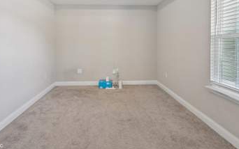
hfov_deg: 85.0
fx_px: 130
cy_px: 44
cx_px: 113
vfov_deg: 57.6
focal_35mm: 20
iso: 400
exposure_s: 1/6
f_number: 8
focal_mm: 14
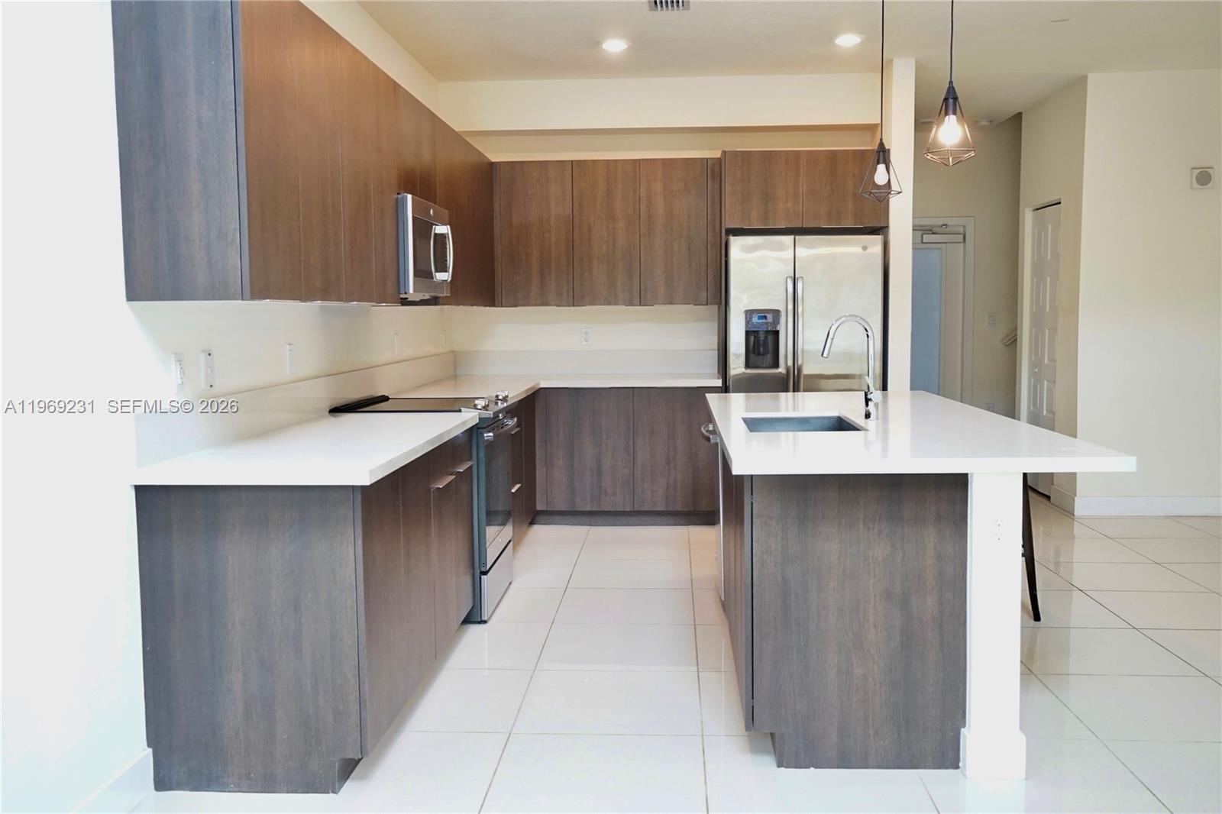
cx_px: 611
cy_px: 407
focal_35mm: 31
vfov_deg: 42.3
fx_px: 1052
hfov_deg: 60.3
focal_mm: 21
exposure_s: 1/60
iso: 1250
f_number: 4
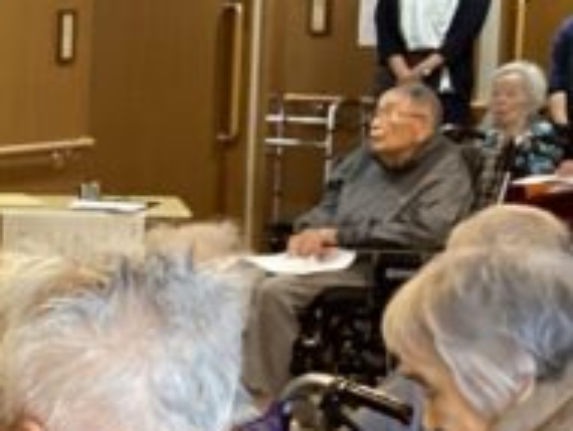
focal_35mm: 125
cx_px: -531
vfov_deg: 11.8
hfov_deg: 13.7
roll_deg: +1.9
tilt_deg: -9.4
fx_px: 2072
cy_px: 329
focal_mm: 3.3
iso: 250
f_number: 2.4
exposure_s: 1/40
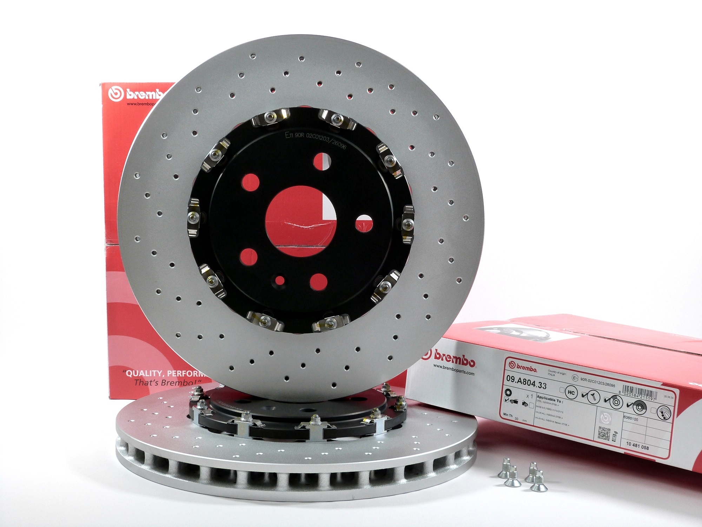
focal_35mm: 49
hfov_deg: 38.9
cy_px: 264
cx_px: 351
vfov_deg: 29.7
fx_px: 994
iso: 160
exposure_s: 1/125
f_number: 4
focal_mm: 8.7
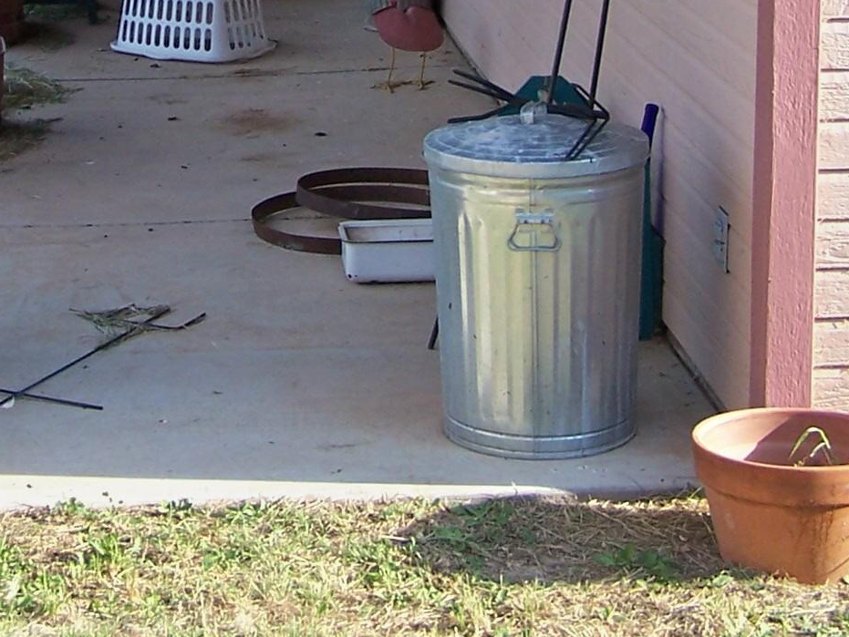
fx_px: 2306
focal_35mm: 94
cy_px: -149
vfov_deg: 15.1
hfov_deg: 20.7
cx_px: 228
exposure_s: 1/250
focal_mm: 6.3
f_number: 2.8
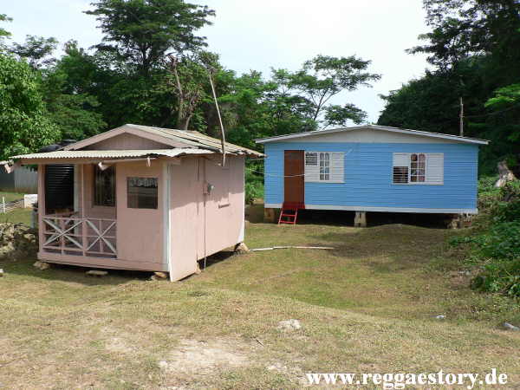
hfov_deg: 52.6
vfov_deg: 40.7
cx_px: 260
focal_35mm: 35
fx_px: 526
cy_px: 195
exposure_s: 1/400
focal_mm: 6
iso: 64
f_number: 4
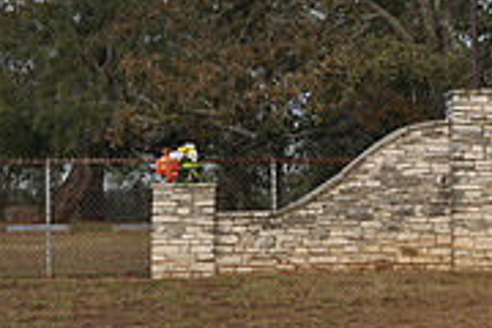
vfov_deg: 10.1
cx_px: 541
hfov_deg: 14.8
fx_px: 1845
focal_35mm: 135
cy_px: 105
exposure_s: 1/200
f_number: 4
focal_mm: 28
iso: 200
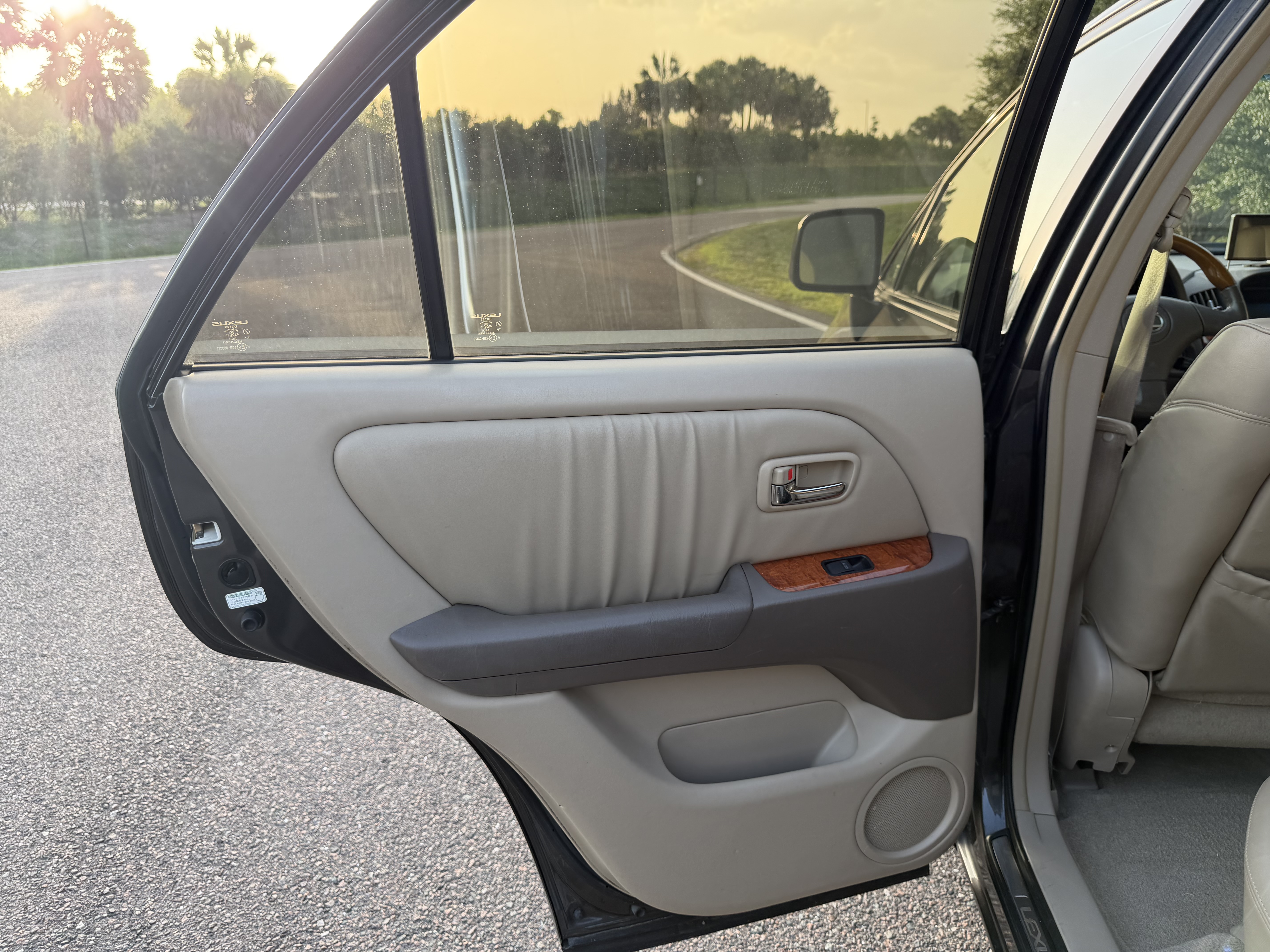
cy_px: 476
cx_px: 635
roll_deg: +2.0
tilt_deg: -17.5
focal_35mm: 24
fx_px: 881
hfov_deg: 71.6
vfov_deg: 56.8
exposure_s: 1/329
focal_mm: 6.76
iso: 80
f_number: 1.78
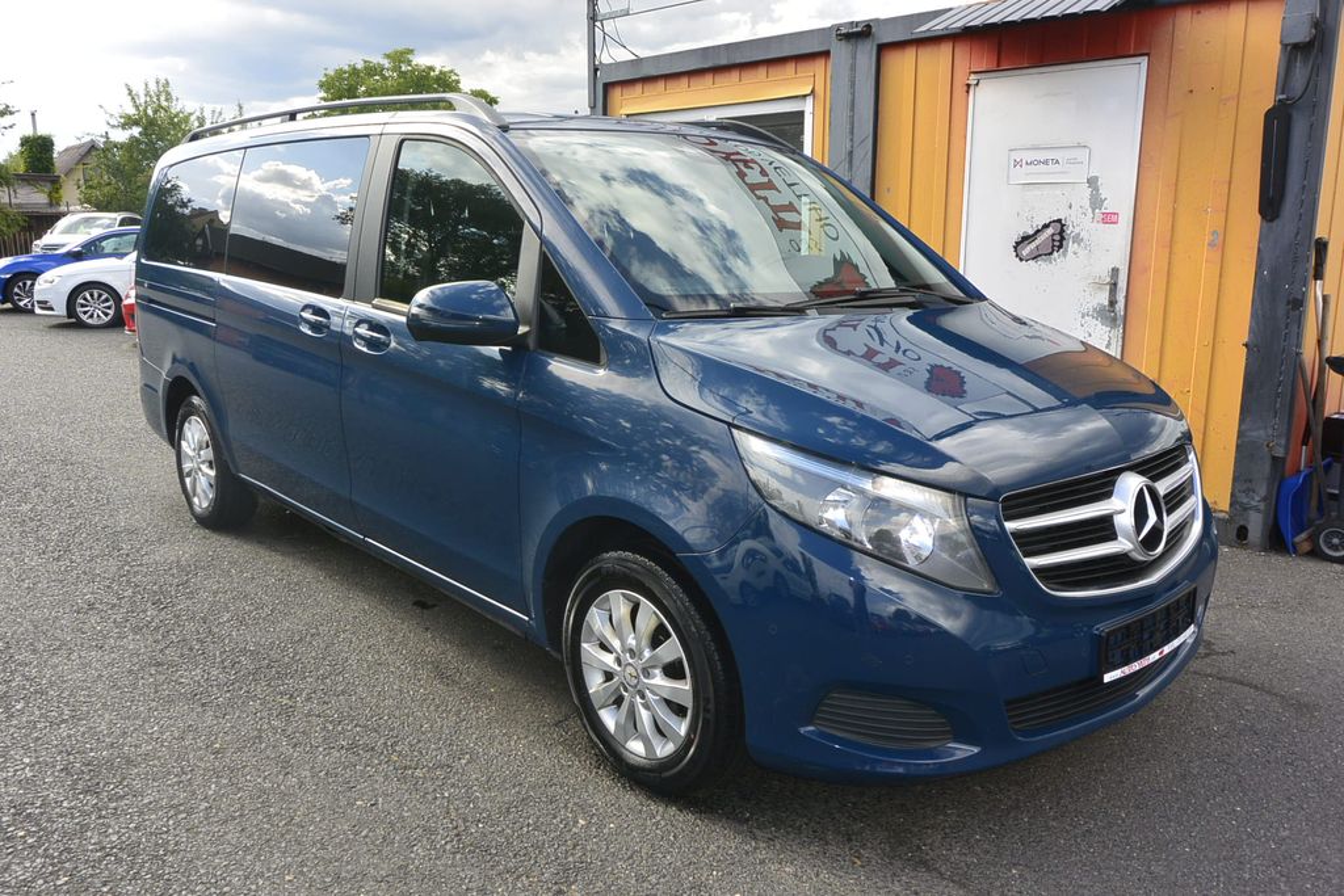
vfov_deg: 46.4
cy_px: 448
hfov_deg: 65.5
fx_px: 1045
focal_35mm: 28
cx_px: 672
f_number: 5.6
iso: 160
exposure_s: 1/250
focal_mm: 10.7
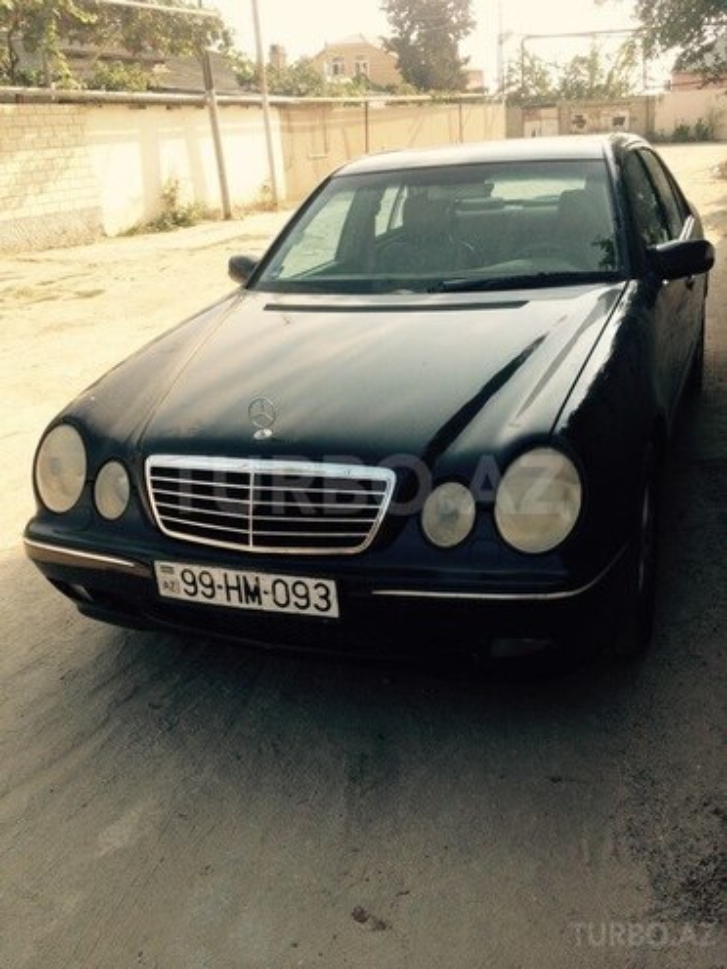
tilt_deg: -23.5
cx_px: 364
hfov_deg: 40.7
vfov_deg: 52.6
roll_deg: +2.9
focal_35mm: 35
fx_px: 980
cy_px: 484
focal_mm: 4.28
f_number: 2.4
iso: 50
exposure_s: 1/557
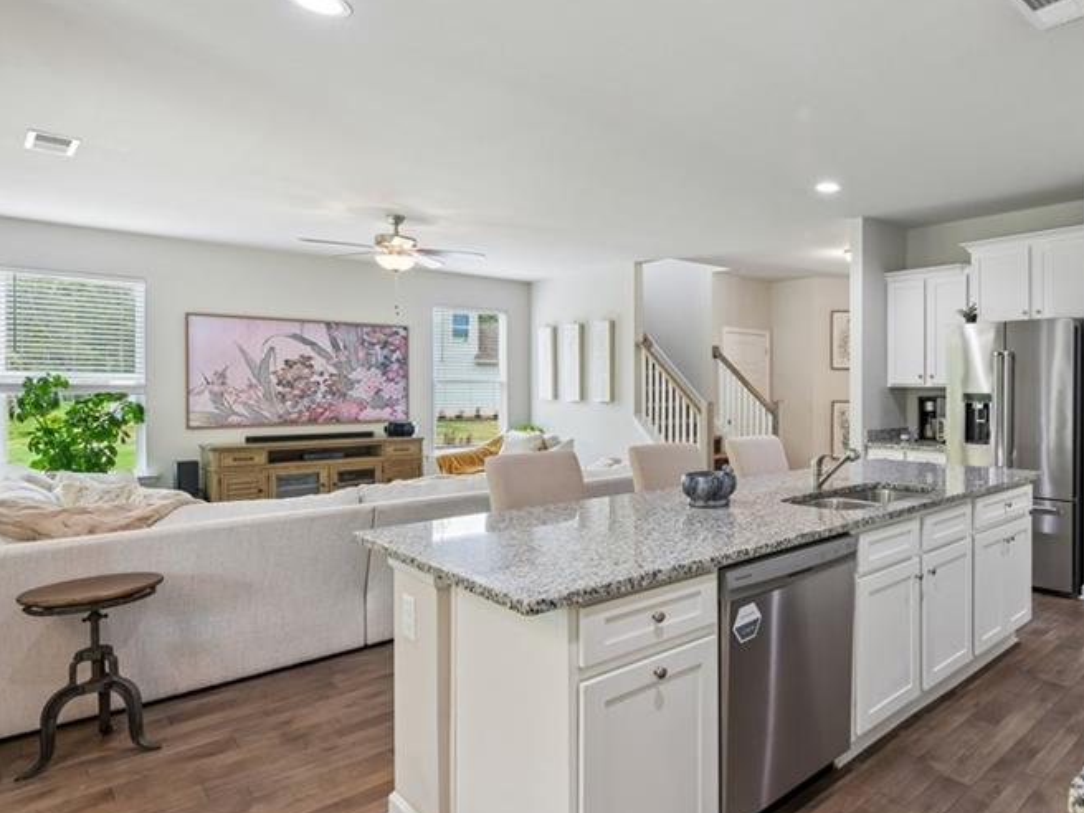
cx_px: 818
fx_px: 658
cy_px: 394
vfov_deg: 63.4
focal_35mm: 21
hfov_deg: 73.2
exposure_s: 1/15
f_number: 8
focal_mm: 14
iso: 400
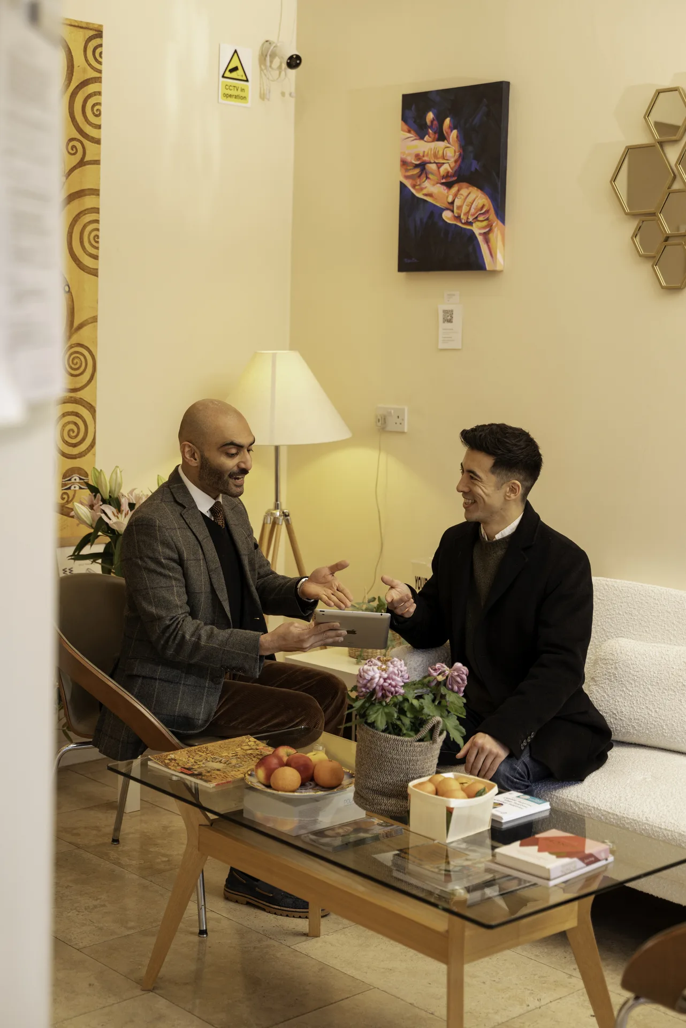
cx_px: 343
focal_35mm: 52
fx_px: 1485
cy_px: 514
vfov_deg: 38.2
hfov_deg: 26.0
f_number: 3.2
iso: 400
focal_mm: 52
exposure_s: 1/320
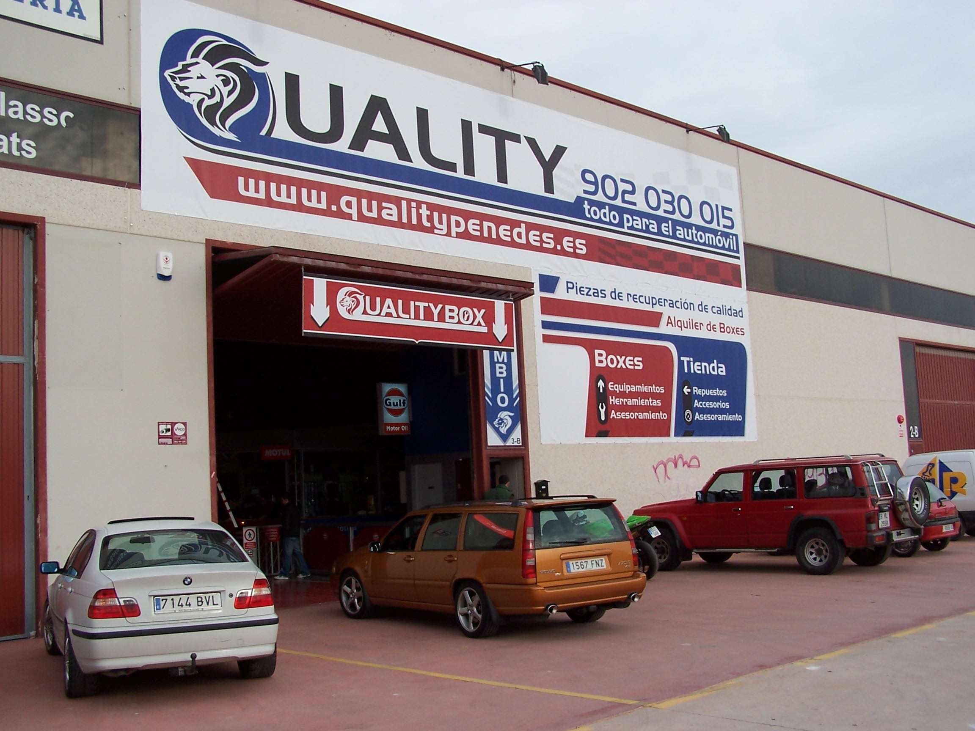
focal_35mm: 38
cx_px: 488
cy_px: 366
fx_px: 1070
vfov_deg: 37.7
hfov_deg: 49.0
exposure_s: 1/350
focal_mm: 6.3
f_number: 4
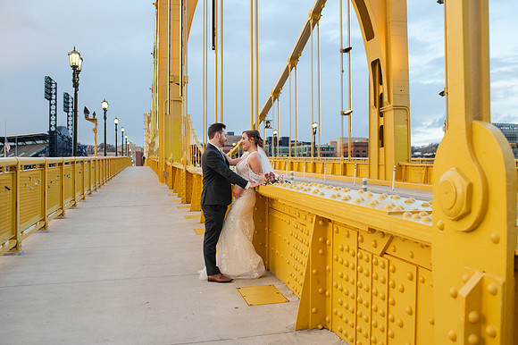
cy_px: 172
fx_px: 514
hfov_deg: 53.5
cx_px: 259
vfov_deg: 37.1
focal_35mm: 36
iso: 800
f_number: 3.5
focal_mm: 35
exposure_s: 1/400
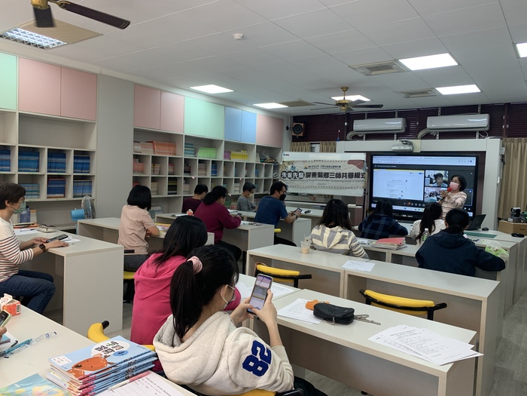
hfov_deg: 67.3
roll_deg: -1.7
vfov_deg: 53.1
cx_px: 264
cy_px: 198
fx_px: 396
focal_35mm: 26
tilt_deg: -3.5
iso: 80
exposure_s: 1/121
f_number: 1.8
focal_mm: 4.25
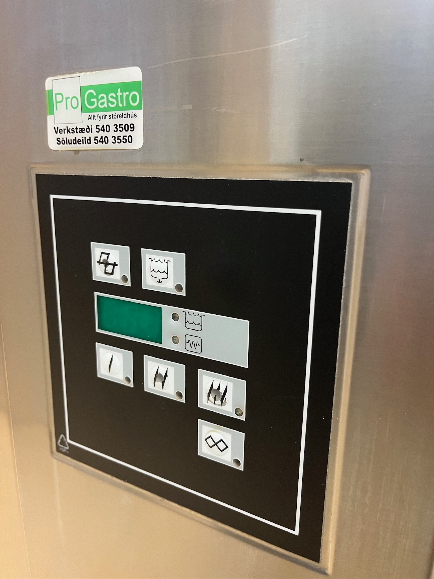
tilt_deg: -13.5
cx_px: 217
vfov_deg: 67.3
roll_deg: -0.2
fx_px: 435
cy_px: 290
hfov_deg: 53.1
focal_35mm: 26
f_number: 1.6
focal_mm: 5.1
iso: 400
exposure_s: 1/50
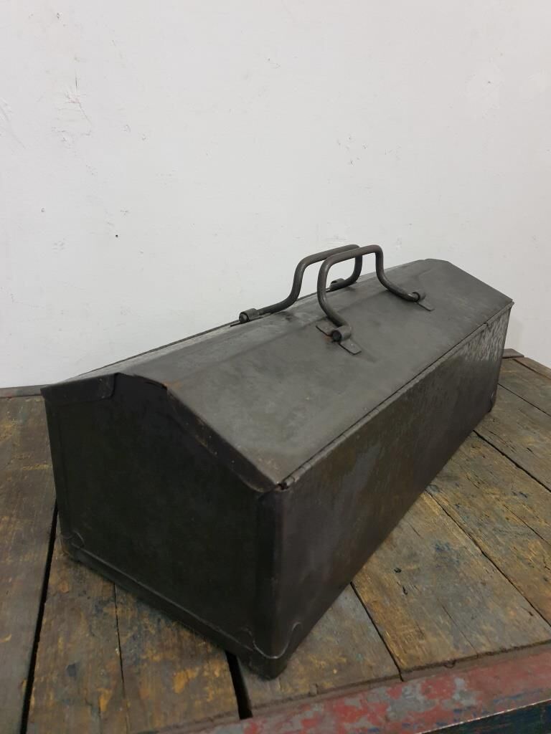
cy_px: 367
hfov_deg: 53.1
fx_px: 552
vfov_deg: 67.3
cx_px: 276
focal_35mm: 26
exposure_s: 1/50
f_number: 1.5
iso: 250
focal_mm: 4.3
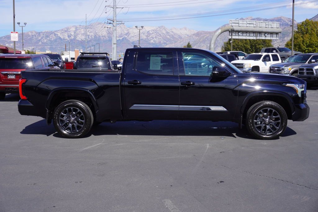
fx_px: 411
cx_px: 159
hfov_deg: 42.3
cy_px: 106
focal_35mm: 46
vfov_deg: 29.0
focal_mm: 31
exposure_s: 1/160
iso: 100
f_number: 11
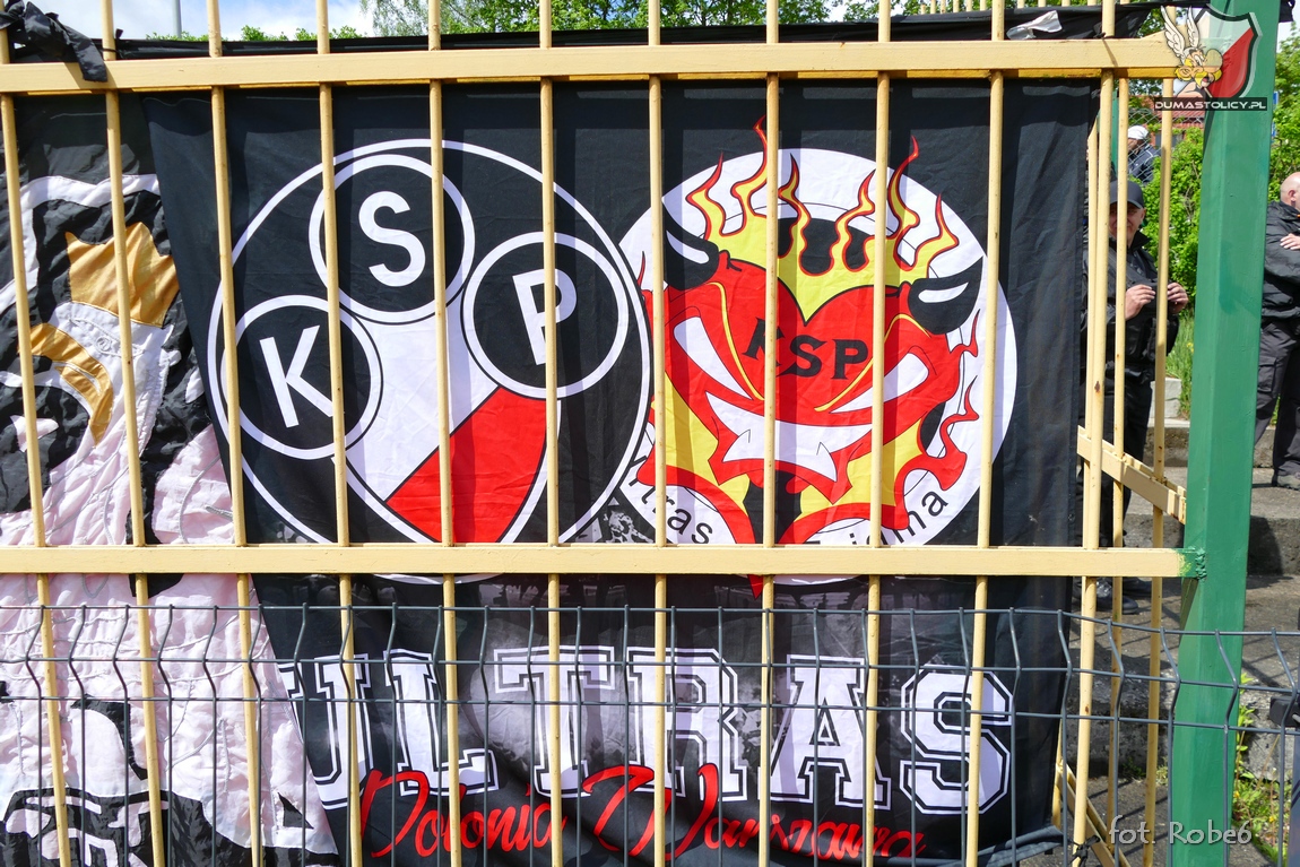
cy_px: 434
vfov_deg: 43.6
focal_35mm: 30
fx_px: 1083
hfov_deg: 61.9
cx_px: 650
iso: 125
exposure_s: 1/1600
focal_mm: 10.85
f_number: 3.5
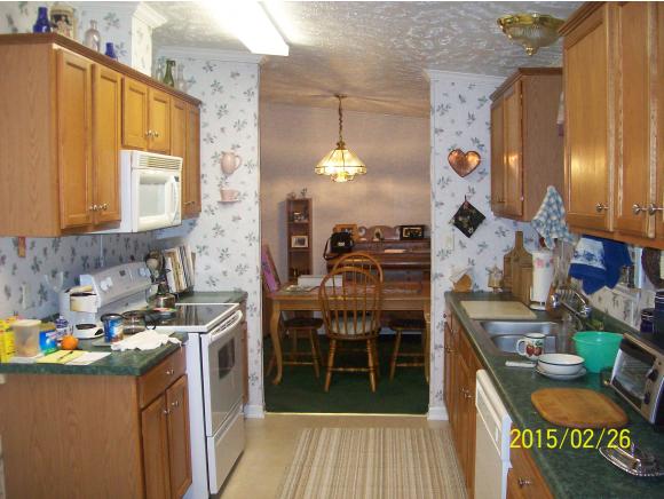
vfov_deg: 39.7
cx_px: 332
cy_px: 250
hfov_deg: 51.3
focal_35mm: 36
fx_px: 691
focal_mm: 6
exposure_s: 1/64
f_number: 2.7
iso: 200
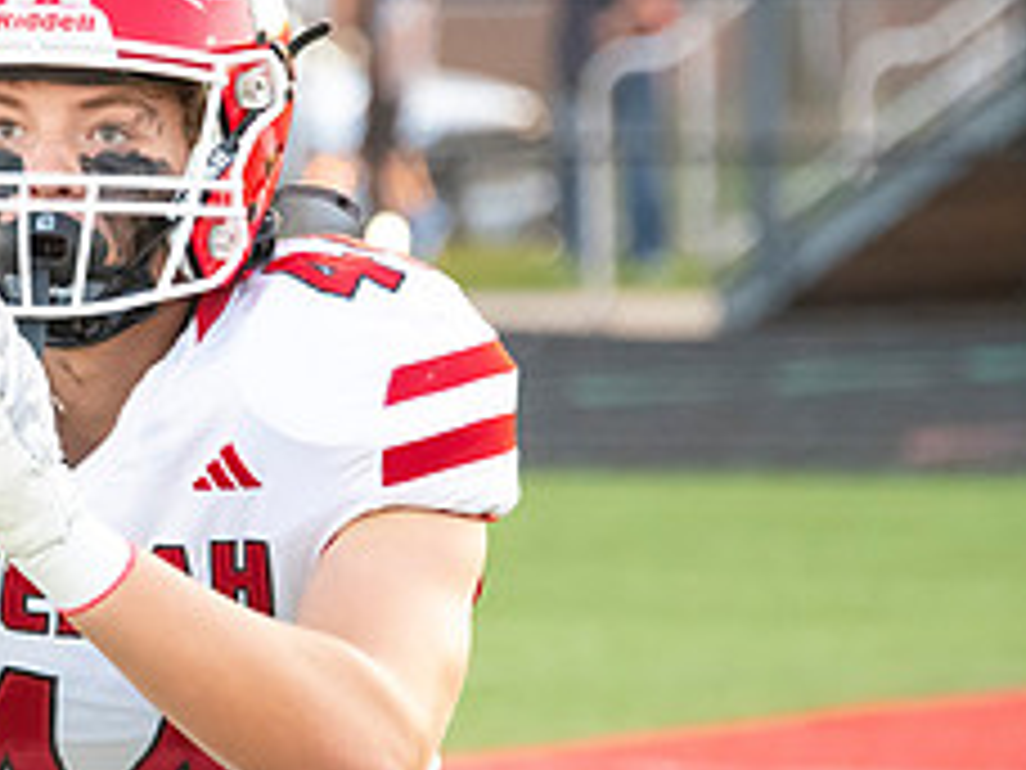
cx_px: 58
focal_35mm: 490
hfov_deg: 4.0
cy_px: 457
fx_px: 14523
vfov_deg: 3.0
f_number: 5.6
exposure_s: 1/800
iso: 4000
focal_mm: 200
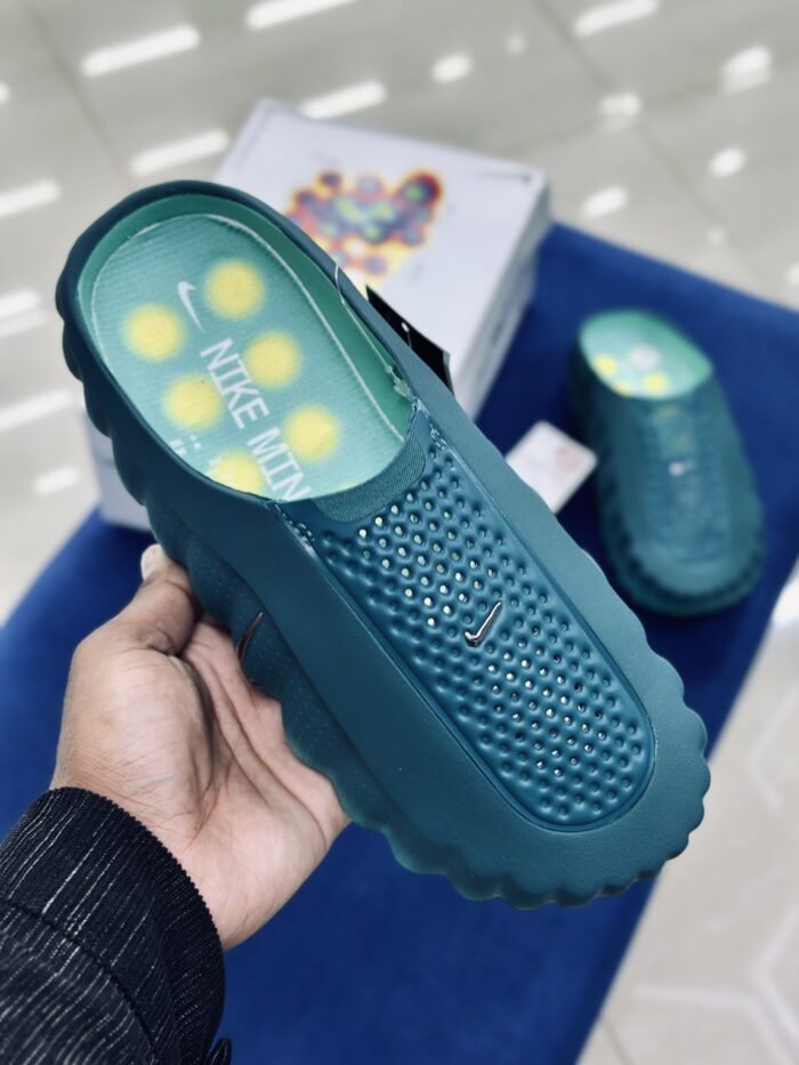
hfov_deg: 30.3
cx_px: 400
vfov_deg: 39.7
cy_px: 532
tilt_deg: -53.9
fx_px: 1477
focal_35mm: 48
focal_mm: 6.86
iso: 80
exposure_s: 1/100
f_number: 1.78
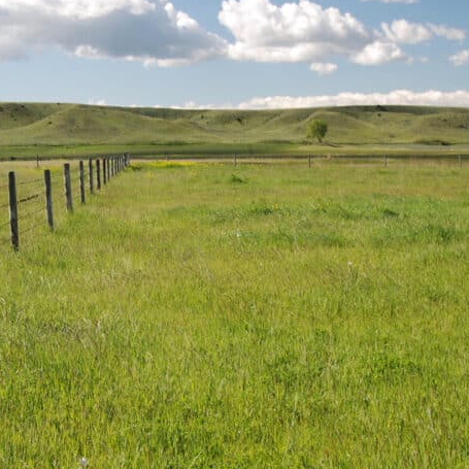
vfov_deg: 25.0
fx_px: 1058
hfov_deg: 24.8
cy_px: 259
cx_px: 125
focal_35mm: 69
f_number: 5.6
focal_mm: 24
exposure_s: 1/125
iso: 125
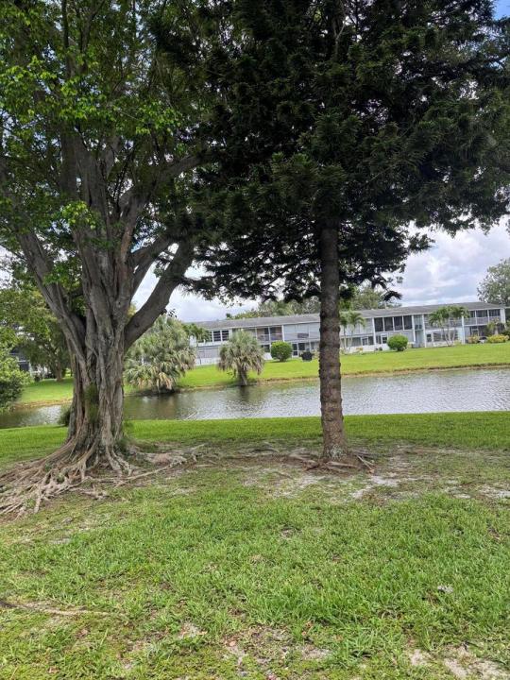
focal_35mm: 24
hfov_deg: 56.8
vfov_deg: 71.6
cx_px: 255
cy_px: 340
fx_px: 471
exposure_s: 1/842
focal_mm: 6.76
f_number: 1.78
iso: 80
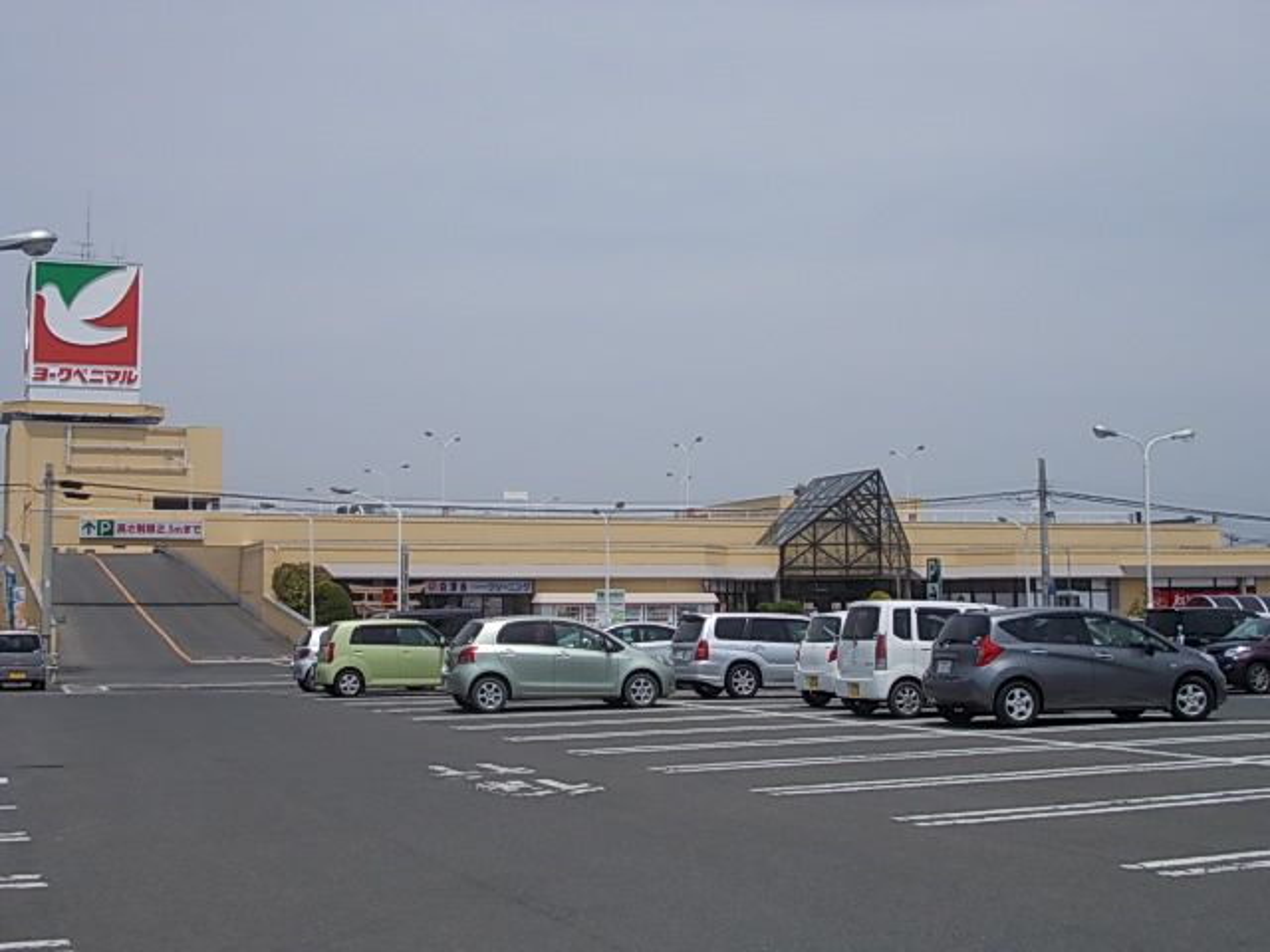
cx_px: 635
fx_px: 1871
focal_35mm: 51
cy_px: 476
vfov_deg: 28.6
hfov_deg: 37.5
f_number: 7.2
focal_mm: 7.2
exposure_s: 1/500
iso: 80
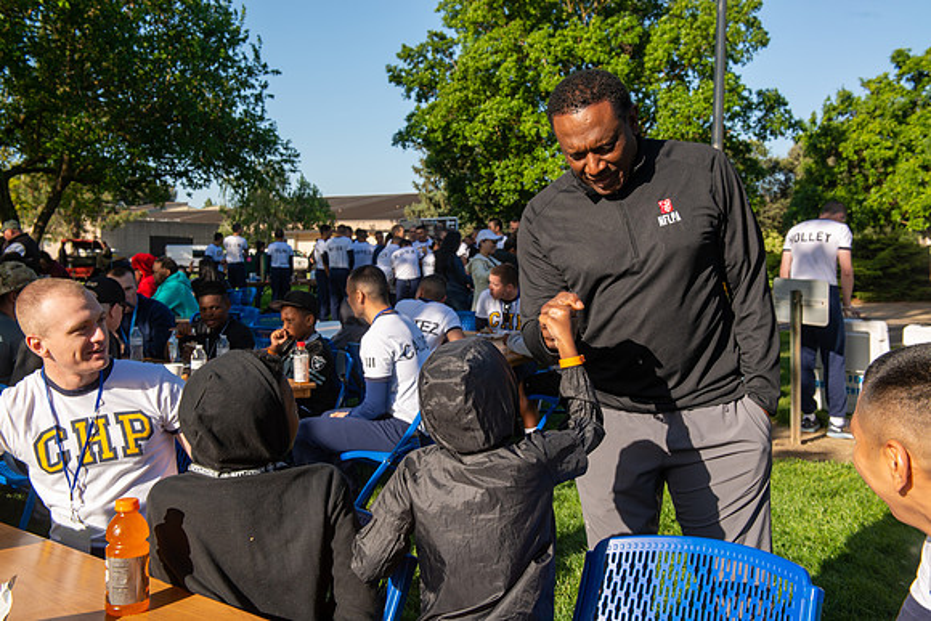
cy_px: 310
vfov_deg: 35.1
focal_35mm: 38
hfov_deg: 50.7
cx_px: 466
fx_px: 983
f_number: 8
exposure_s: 1/160
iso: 100
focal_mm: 38
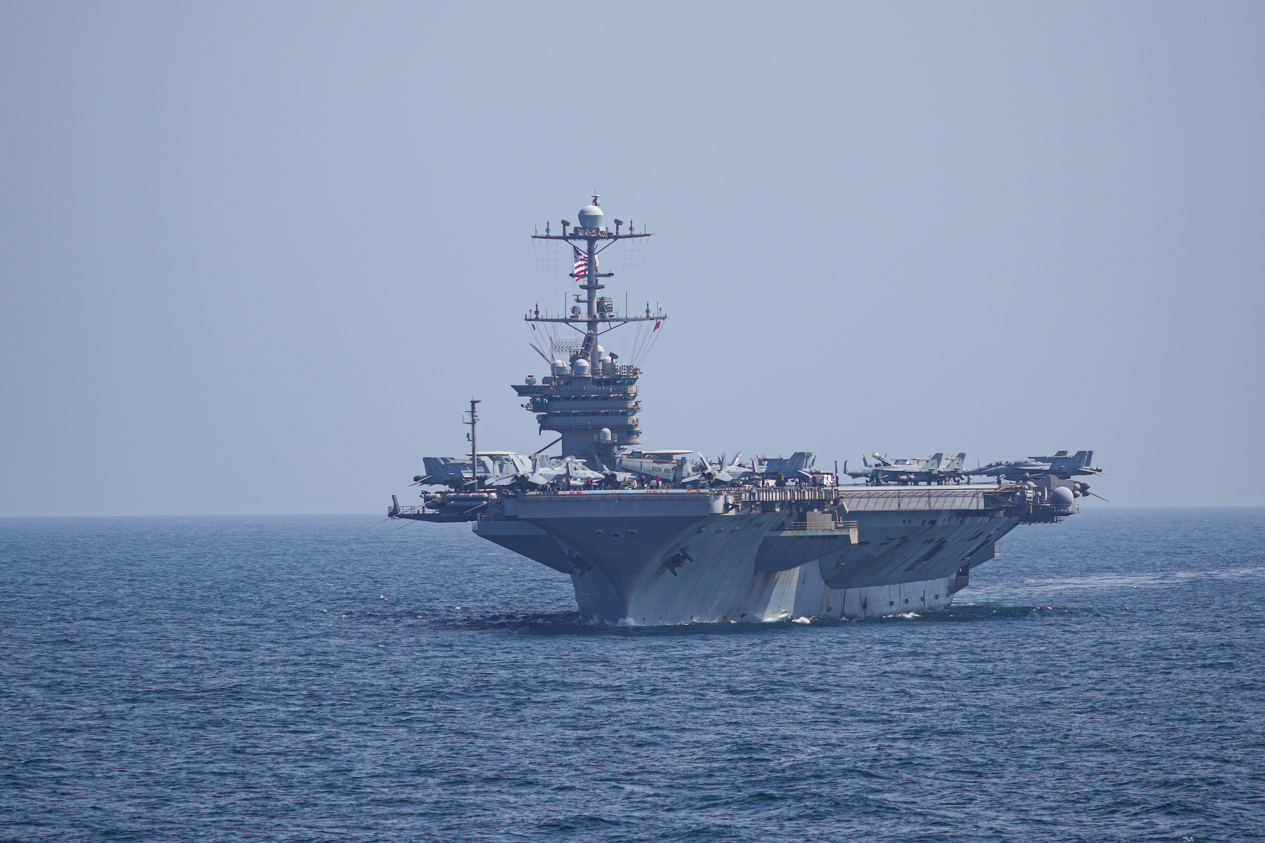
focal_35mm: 300
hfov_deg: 6.9
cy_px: 422
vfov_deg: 4.6
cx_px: 632
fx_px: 10540
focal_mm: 200
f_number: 2.8
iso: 50
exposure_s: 1/2000
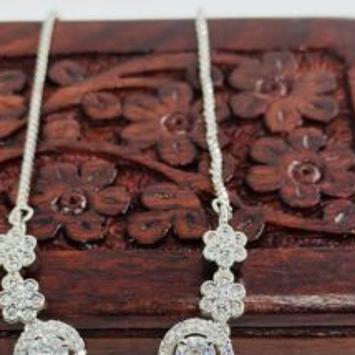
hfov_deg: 15.7
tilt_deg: -48.5
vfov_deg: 15.7
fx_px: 1288
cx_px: 144
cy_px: 222
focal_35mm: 111
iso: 80
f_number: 1.78
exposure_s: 1/767
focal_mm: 6.86
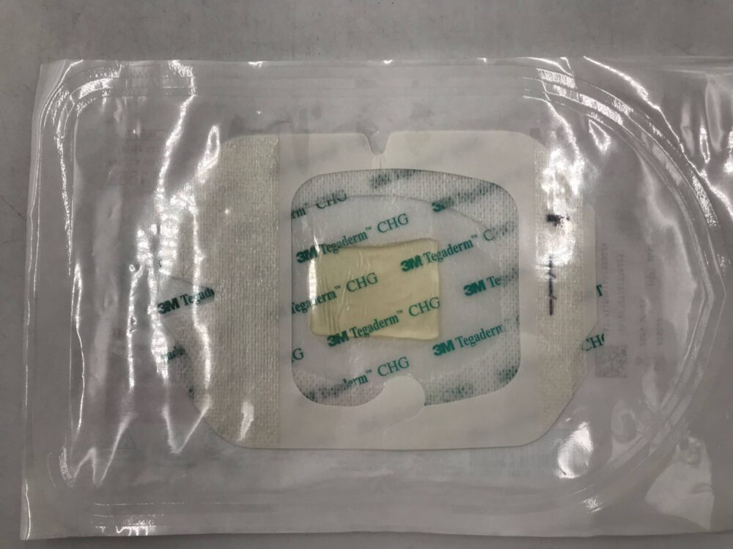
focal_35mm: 28
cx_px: 366
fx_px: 593
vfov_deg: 49.7
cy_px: 274
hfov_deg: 63.4
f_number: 1.8
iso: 25
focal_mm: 3.99
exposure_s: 1/60
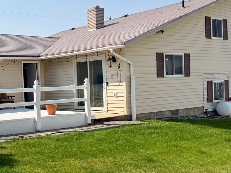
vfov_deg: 27.0
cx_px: 62
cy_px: 96
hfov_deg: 34.9
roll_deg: +2.2
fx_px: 360
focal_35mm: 54
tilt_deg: -1.3
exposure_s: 1/6711
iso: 80
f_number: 1.78
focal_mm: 6.76
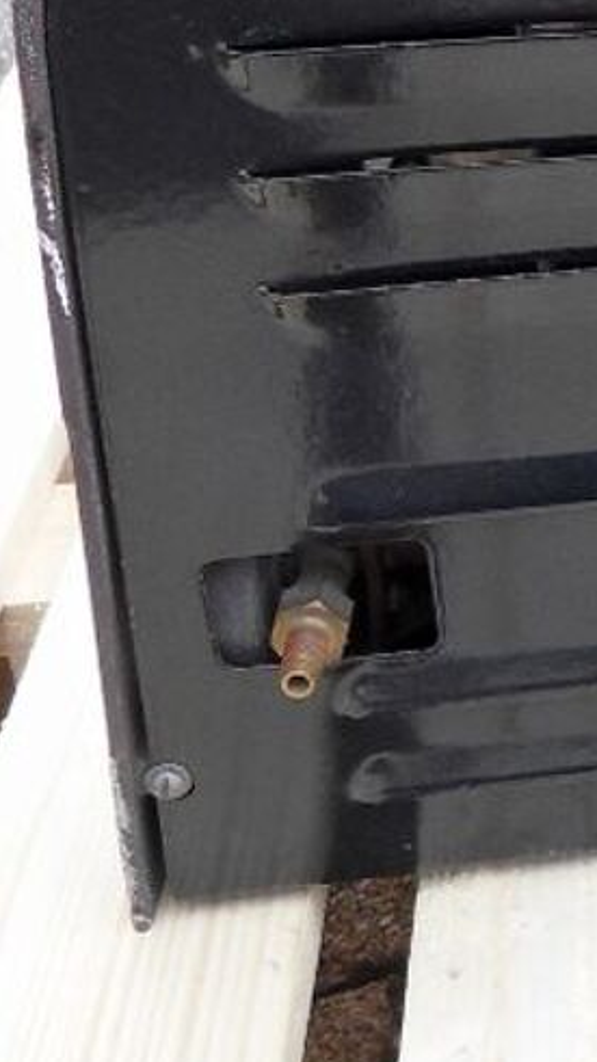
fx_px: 1999
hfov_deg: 15.1
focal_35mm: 71
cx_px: 1008
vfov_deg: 29.4
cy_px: 284
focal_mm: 4.2
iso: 80
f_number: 3.3
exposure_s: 1/180
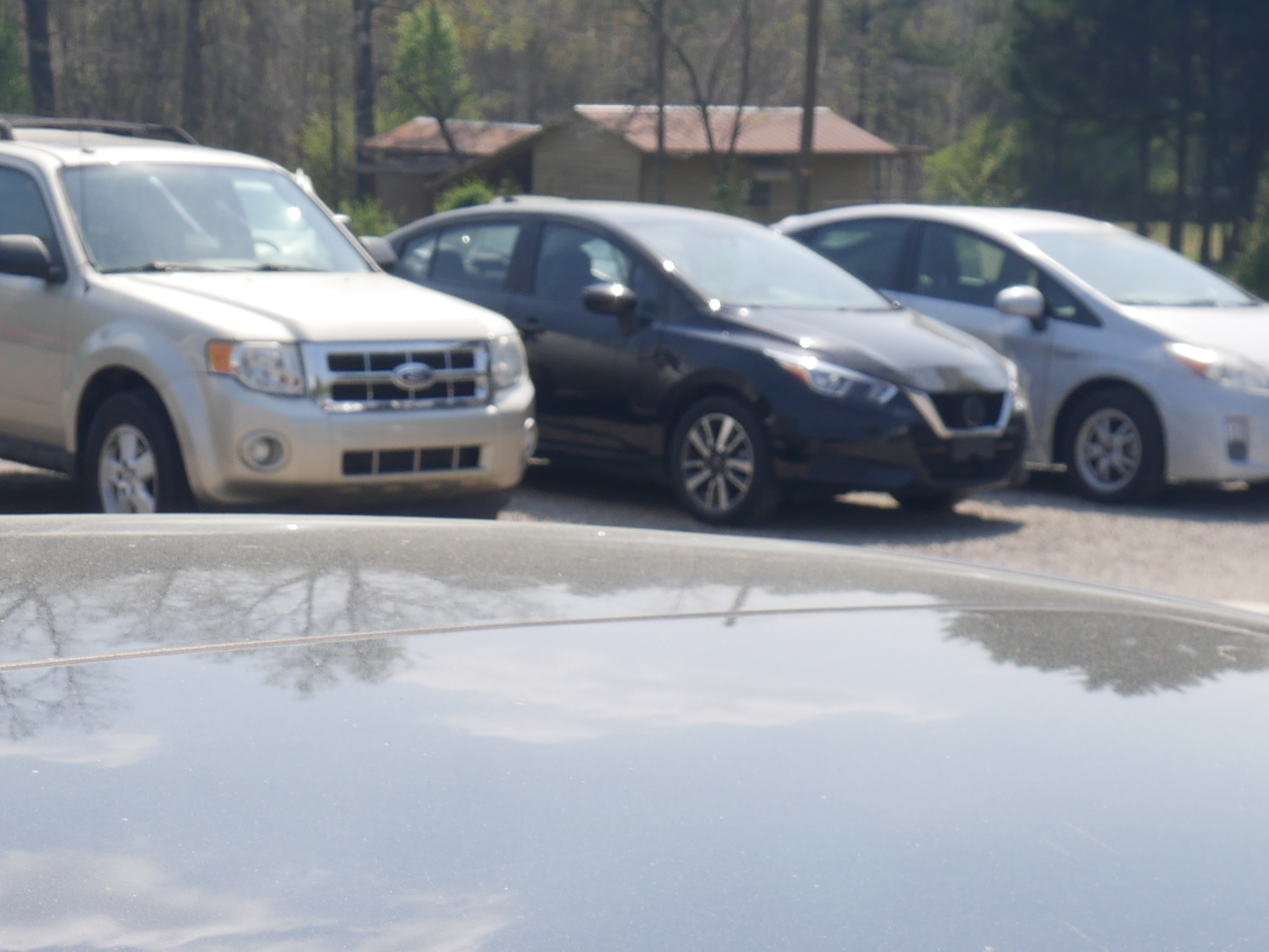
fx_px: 2934
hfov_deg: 24.4
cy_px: 1128
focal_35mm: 80
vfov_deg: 17.6
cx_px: 556
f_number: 8
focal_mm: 16
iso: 200
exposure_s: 1/400
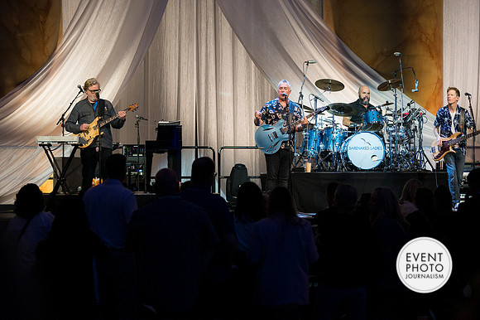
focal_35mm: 99
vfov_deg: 13.7
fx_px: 1326
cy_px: 160
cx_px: 239
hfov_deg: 20.5
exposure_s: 1/160
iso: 400
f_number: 2.8
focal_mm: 64
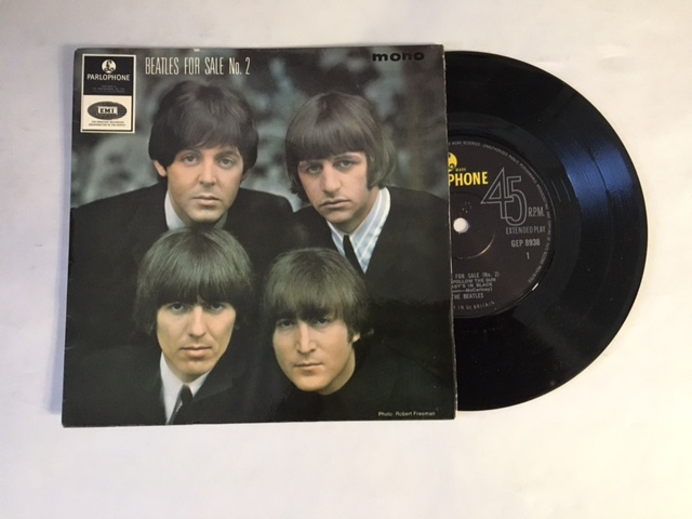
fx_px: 580
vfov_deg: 48.2
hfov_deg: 61.7
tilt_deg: -83.6
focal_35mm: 29
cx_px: 346
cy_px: 260
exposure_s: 1/17
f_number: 2.2
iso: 250
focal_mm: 4.15
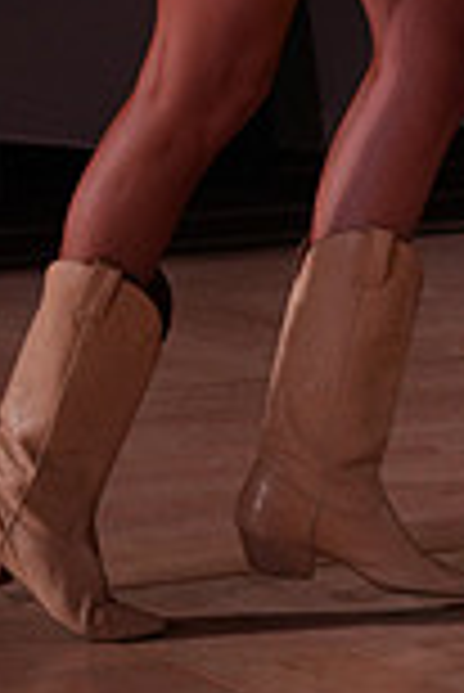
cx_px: 719
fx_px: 5825
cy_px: -472
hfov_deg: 4.5
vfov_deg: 6.7
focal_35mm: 302
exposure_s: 1/400
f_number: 4
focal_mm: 80
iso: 1600
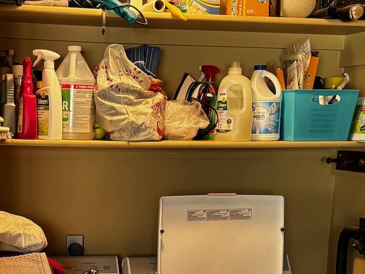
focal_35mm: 66
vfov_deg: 21.7
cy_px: 257
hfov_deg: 28.7
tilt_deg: -11.8
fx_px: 696
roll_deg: -0.9
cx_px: 69
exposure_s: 1/60
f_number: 1.78
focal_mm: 6.86
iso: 640
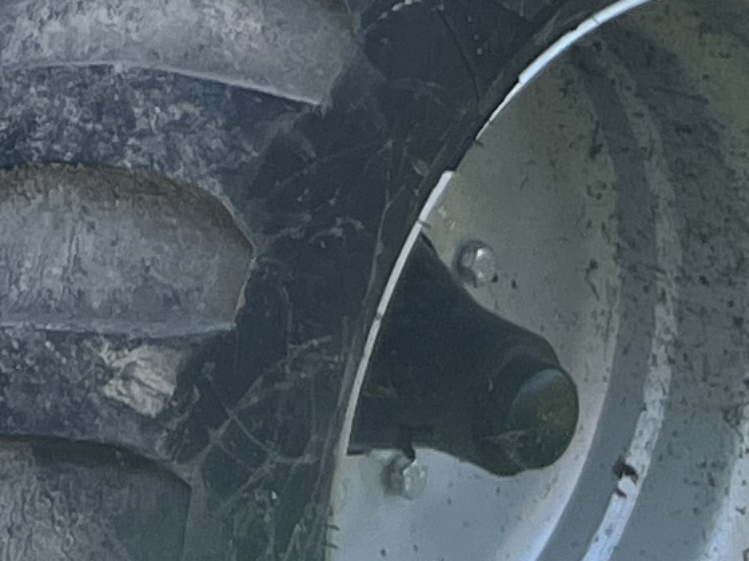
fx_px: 4044
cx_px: -1148
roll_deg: +0.6
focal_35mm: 187
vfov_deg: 6.9
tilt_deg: +0.4
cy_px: -1258
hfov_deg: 9.3
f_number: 1.6
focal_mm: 5.1
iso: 50
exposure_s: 1/951
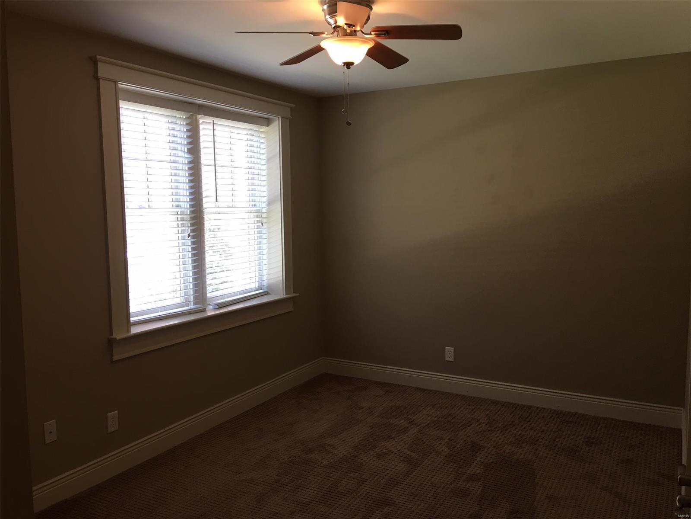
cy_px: 260
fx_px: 579
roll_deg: +0.9
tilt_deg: -3.2
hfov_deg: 61.7
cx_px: 346
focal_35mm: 29
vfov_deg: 48.2
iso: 25
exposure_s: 1/15
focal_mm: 4.15
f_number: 2.2
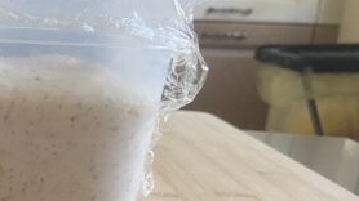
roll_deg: -2.4
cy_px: 174
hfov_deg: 27.4
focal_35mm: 68
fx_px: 647
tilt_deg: -15.6
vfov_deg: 17.5
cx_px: -68
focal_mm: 4.25
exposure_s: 1/60
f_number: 1.8
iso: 250
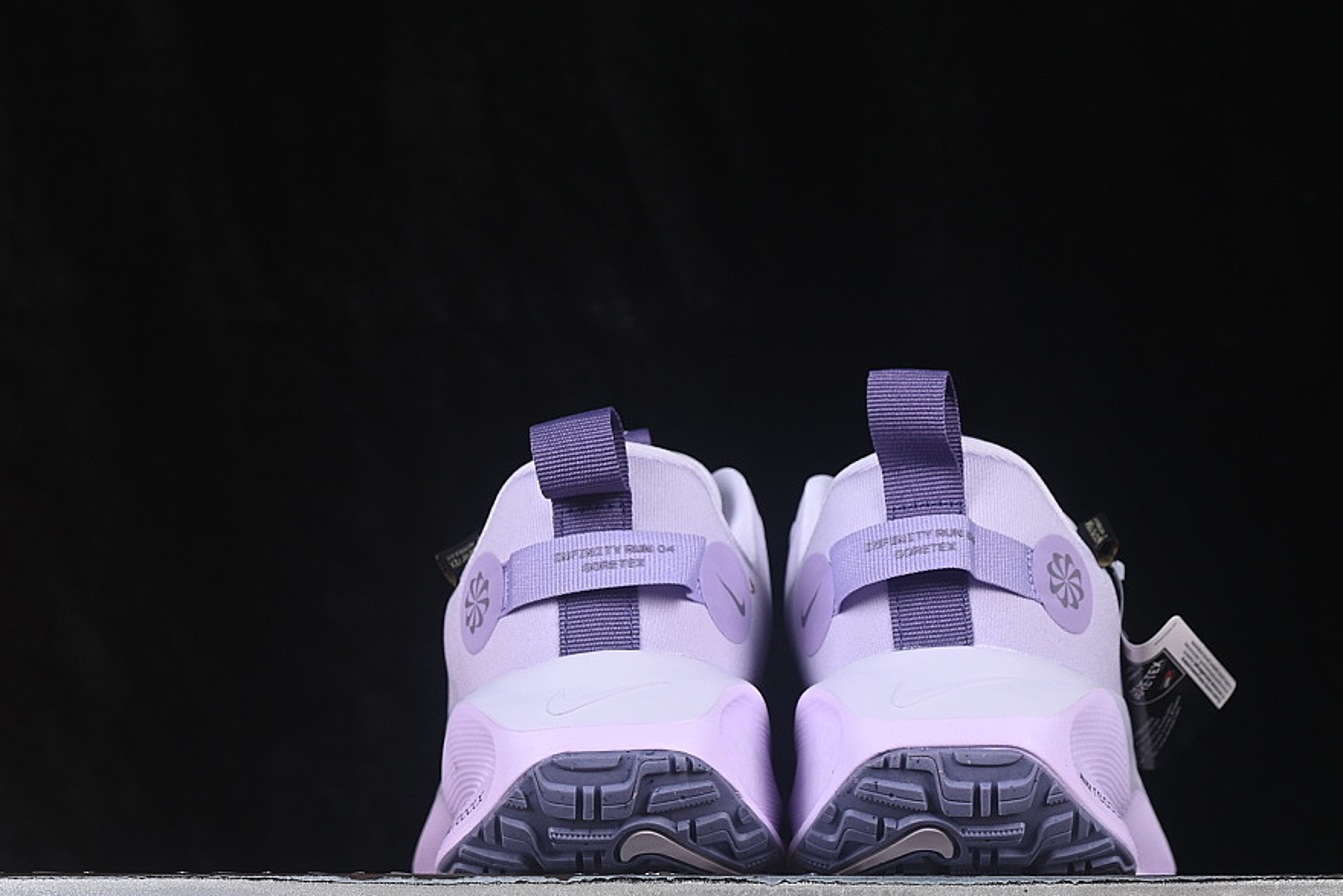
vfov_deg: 14.9
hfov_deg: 22.1
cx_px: 798
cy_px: 530
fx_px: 3432
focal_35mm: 92
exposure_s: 1/80
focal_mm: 50
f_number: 8
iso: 160
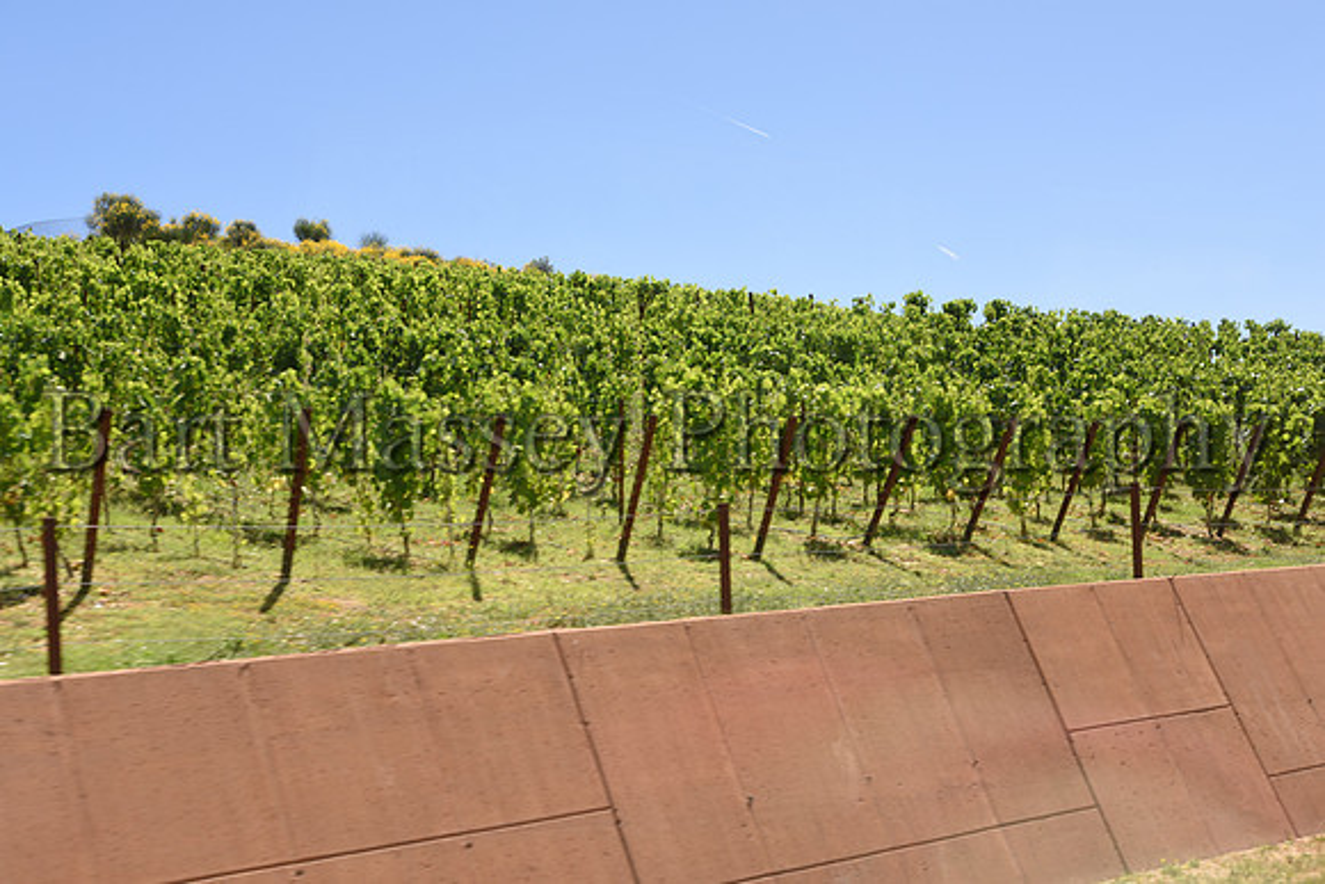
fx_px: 1767
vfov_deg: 28.1
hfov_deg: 41.1
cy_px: 442
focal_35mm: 48
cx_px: 662
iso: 200
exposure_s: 1/320
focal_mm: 48
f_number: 7.1
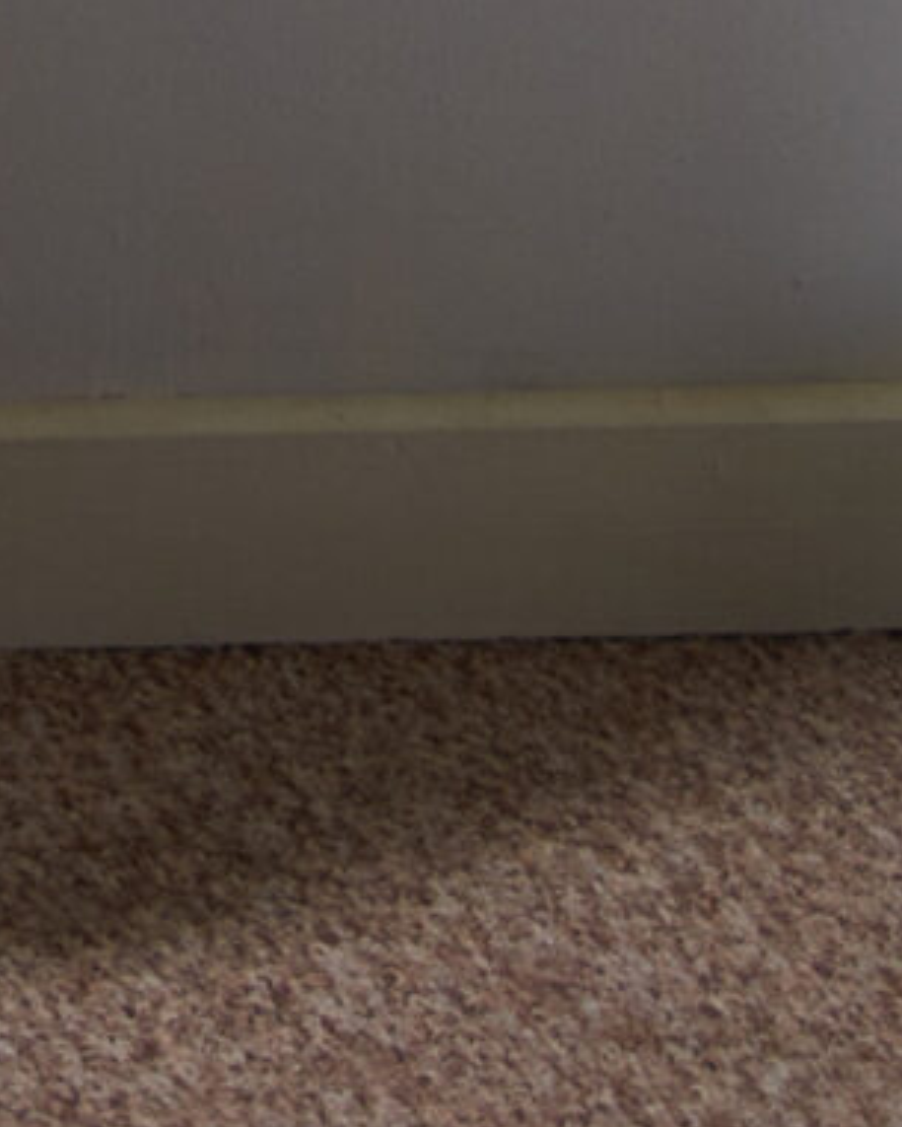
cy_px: -2156
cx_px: -1473
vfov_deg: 4.1
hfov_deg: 3.4
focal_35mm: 453
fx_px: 15110
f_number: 9
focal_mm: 48
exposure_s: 1/100
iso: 200
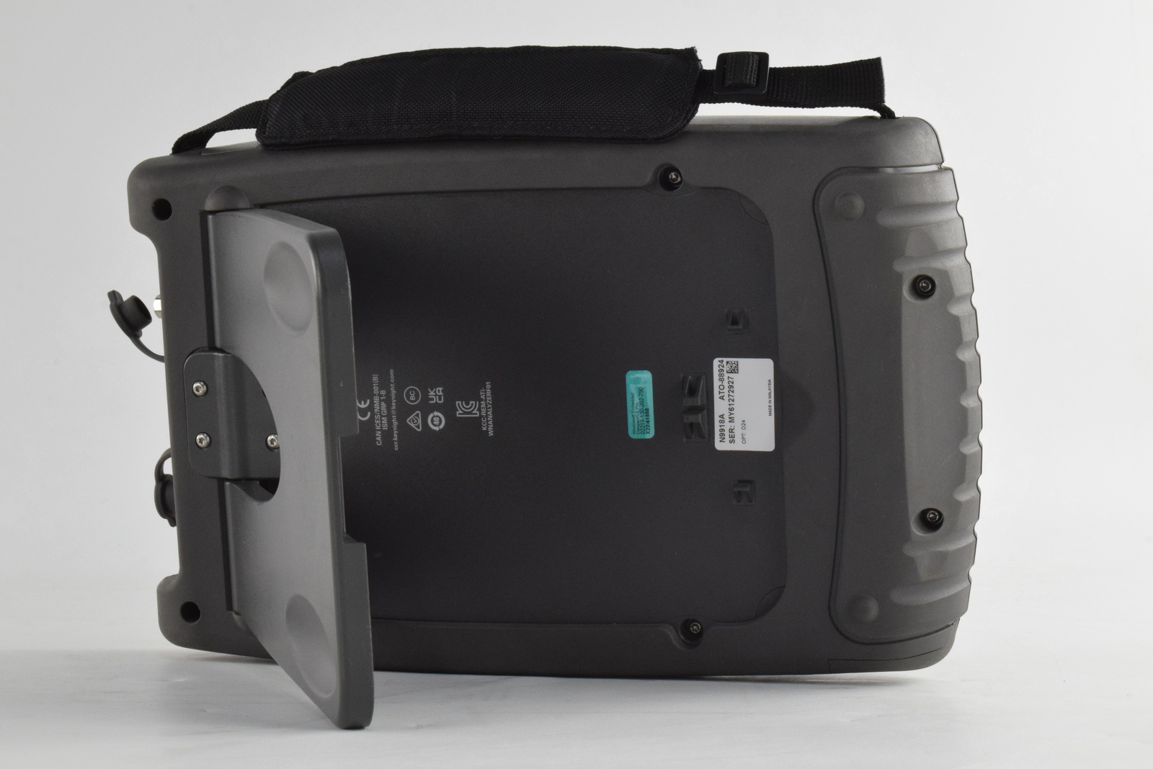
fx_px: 2642
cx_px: 576
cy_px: 384
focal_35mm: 82
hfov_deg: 24.6
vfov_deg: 16.6
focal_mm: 55
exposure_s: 1/30
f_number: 22
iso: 1600
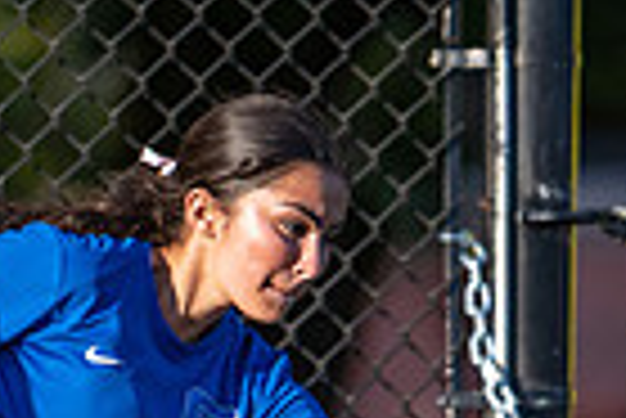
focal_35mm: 1123
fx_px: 19548
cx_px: 331
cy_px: 525
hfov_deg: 1.8
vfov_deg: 1.2
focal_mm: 200
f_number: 2.8
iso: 320
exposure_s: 1/2000
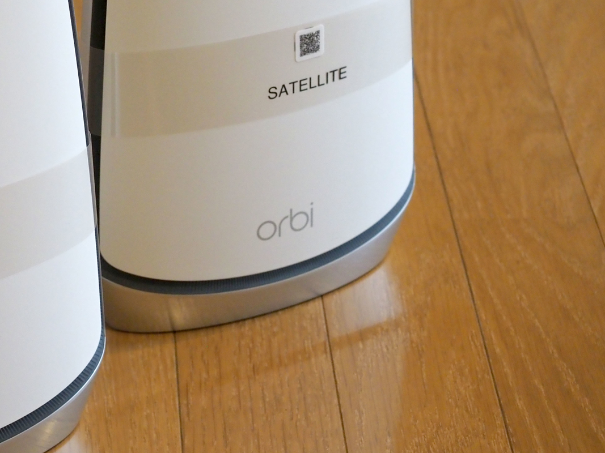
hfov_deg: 13.6
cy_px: 137
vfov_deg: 10.3
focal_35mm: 144
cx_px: 69
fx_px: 2516
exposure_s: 1/100
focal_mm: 40
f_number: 4
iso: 1600
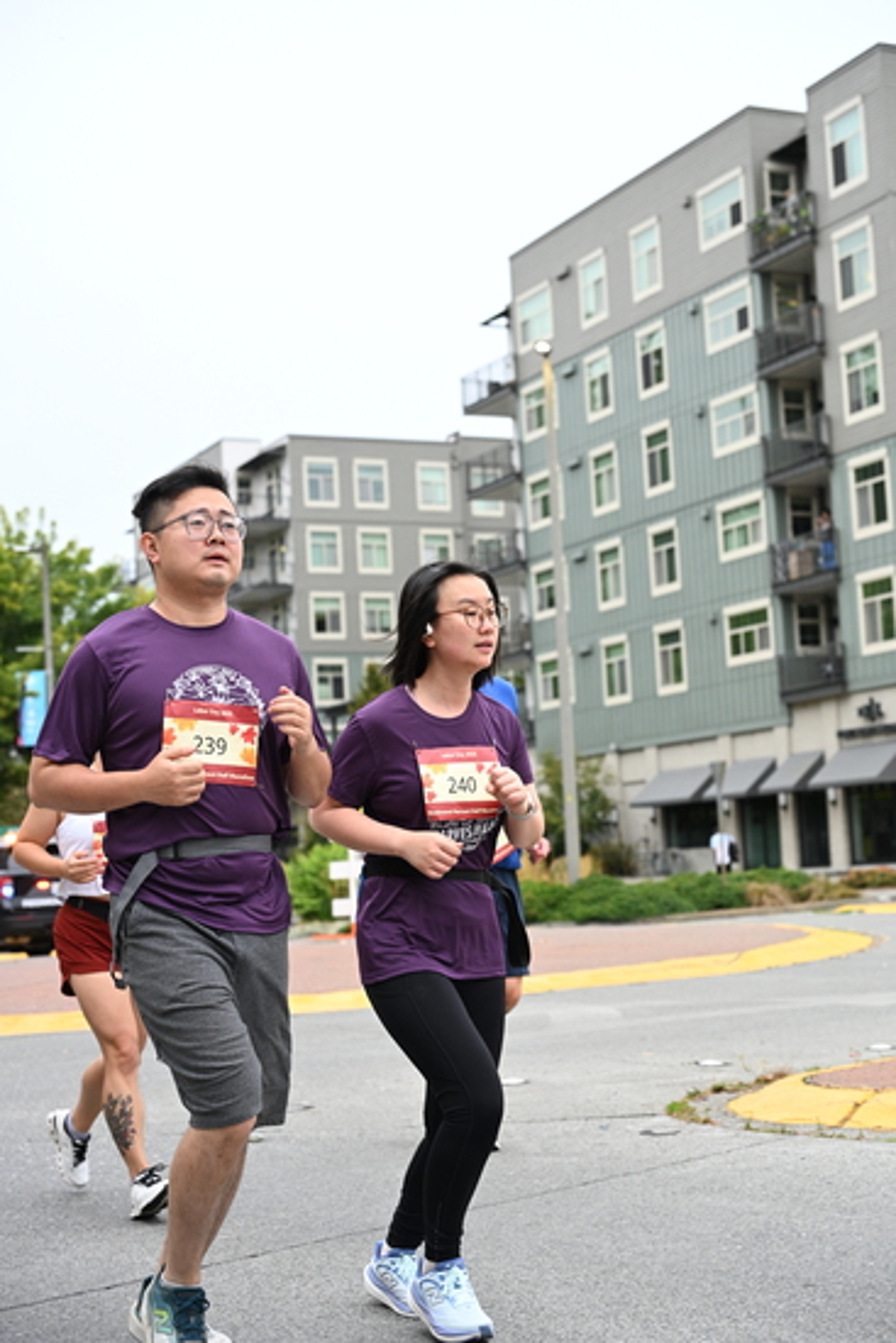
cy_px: 672
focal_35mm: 54
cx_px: 448
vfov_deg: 36.9
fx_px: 2015
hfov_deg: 25.1
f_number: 4
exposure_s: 1/800
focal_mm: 54
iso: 1600
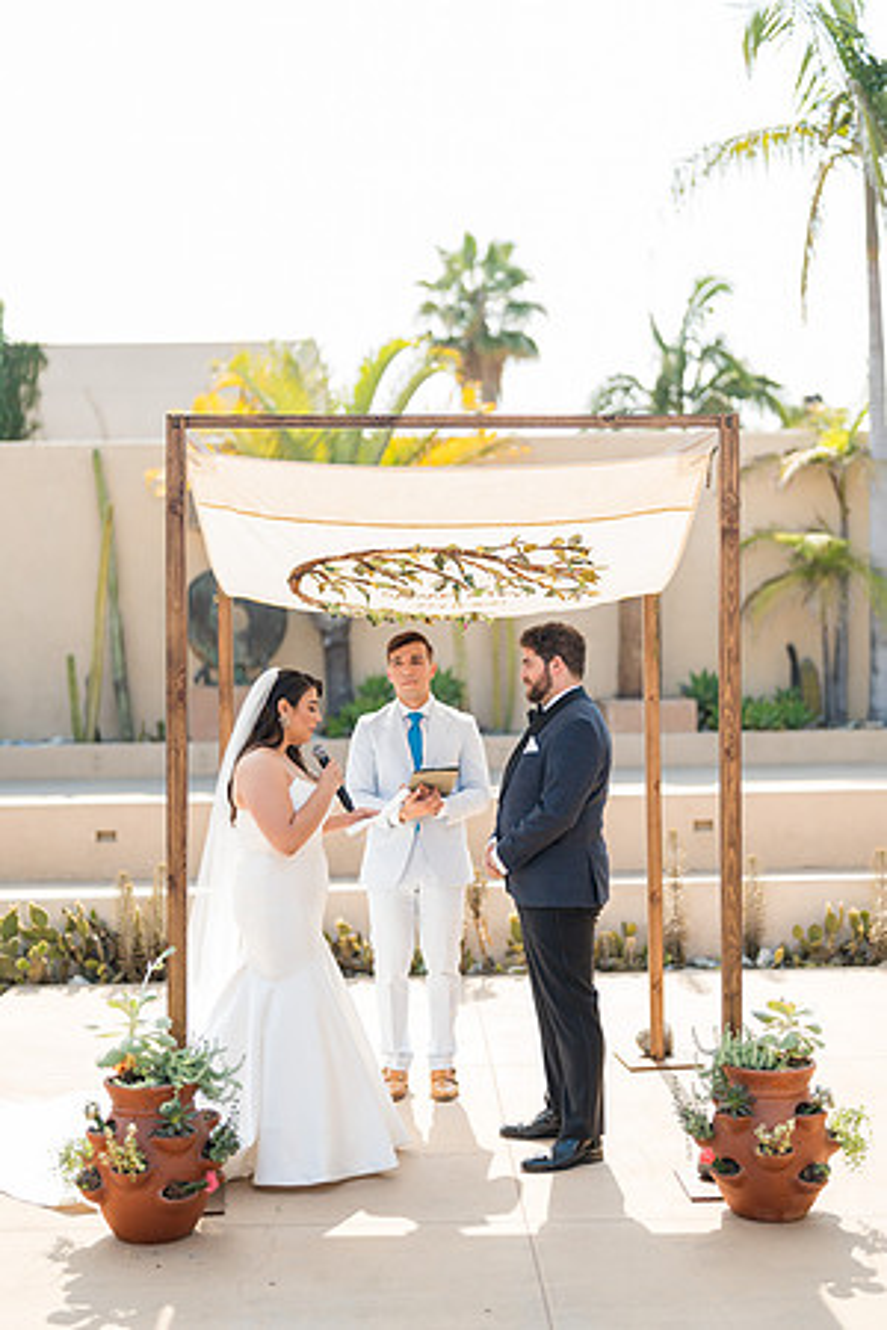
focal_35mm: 50
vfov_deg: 39.6
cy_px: 665
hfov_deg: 27.0
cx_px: 444
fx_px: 1848
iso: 50
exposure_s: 1/1600
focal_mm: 50
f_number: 1.2
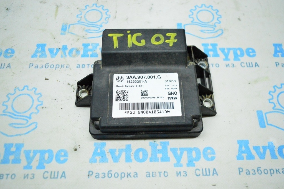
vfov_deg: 41.6
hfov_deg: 59.5
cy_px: 94
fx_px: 248
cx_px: 142
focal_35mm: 32
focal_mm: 21
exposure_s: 1/800
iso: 6400
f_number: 3.8
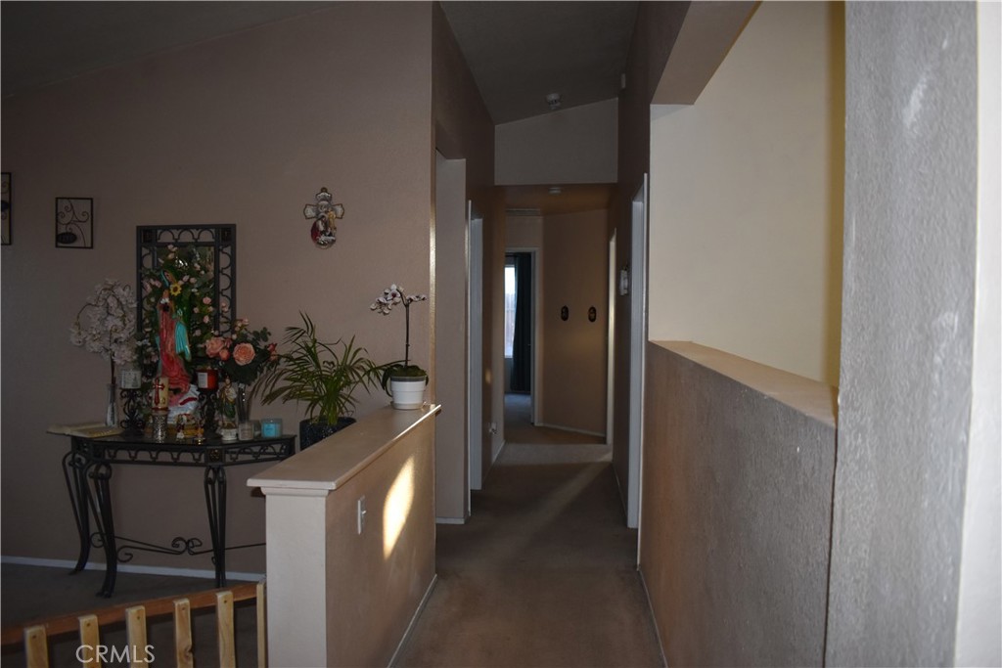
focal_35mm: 27
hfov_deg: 67.4
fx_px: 752
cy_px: 334
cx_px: 501
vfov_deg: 47.9
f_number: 3.5
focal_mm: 18
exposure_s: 1/200
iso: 800
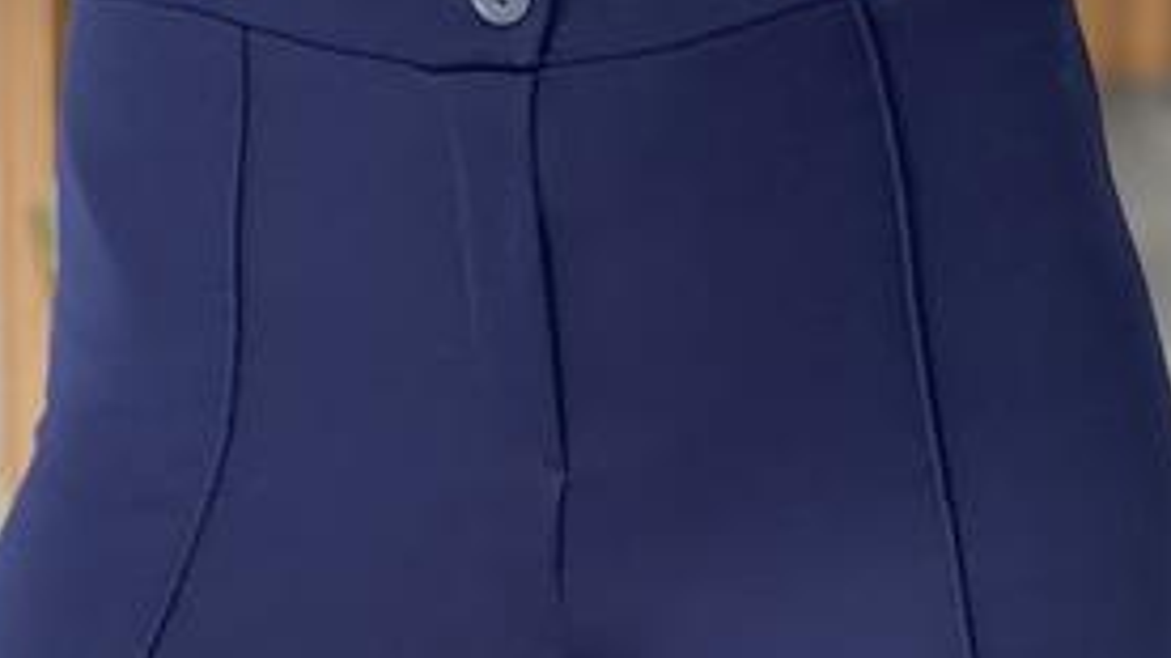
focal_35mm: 158
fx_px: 4904
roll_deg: -0.2
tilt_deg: -13.2
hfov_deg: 13.6
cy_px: 654
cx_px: 518
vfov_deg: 7.6
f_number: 2.8
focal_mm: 9
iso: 250
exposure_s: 1/40
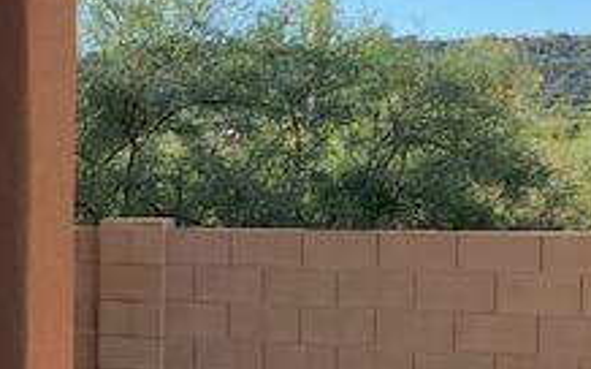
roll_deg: -0.8
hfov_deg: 24.5
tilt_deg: -4.9
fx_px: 1304
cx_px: 14
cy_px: 288
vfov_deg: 16.0
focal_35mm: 81
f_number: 1.8
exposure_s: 1/490
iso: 25
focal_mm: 4.25
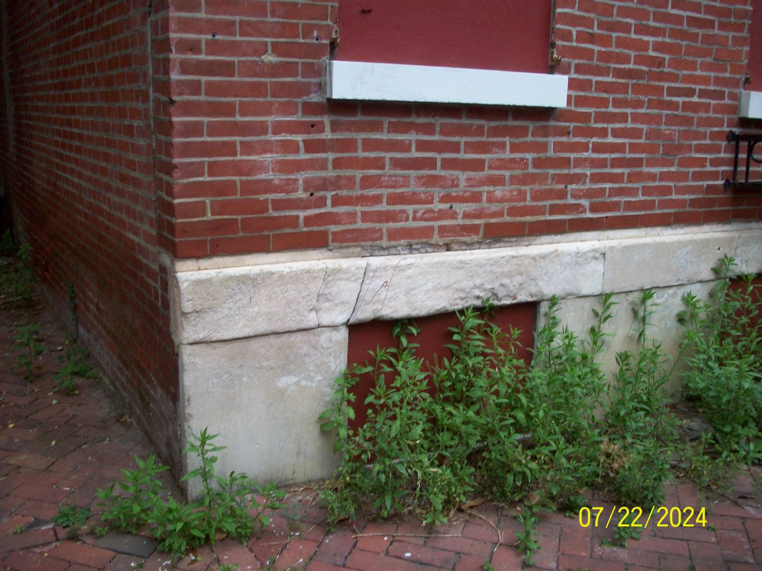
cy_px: 286
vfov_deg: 38.7
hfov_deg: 50.1
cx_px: 381
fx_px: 814
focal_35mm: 37
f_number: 2.8
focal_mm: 6.2
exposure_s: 1/292
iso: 80
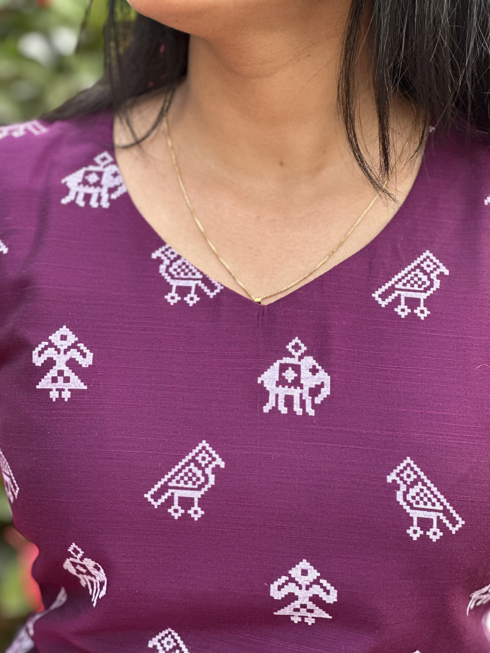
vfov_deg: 25.3
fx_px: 1453
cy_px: 326
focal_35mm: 77
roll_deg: -2.0
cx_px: 245
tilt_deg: -13.4
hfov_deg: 19.1
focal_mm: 9
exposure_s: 1/121
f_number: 2.8
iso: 160
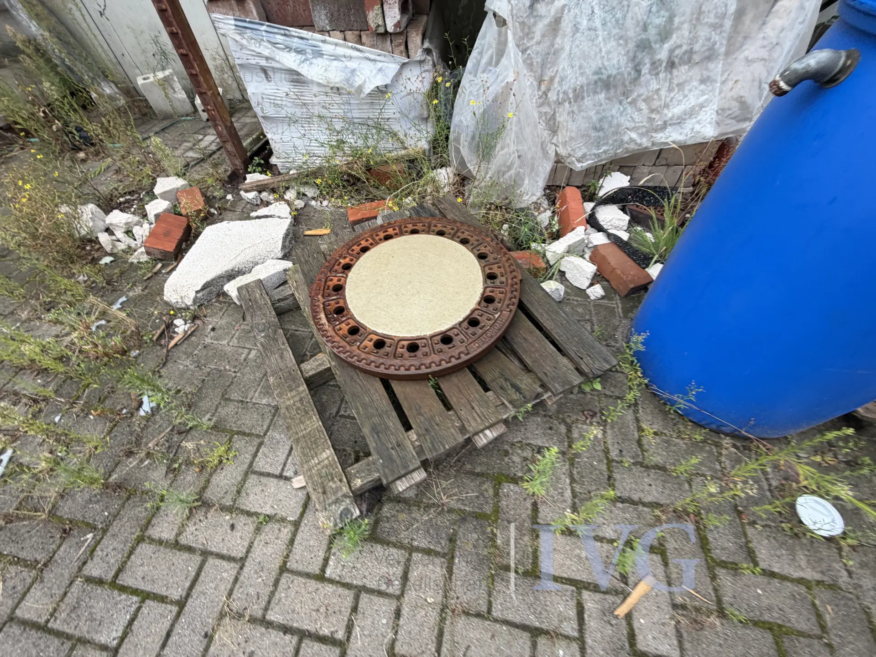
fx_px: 354
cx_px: 438
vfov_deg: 85.7
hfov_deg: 102.1
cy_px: 328
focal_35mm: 14
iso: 80
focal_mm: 2.22
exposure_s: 1/121
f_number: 2.2
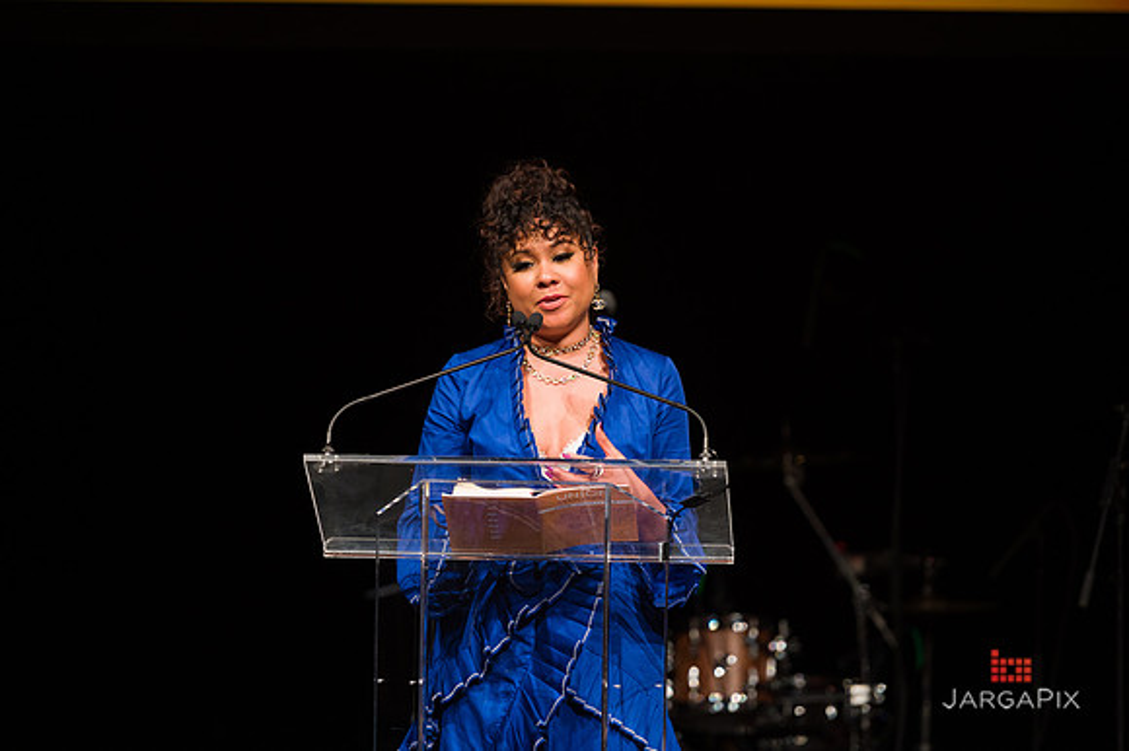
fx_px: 6112
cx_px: 564
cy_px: 376
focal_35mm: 195
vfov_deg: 7.0
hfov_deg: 10.6
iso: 1600
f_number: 3.2
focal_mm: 195
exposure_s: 1/320
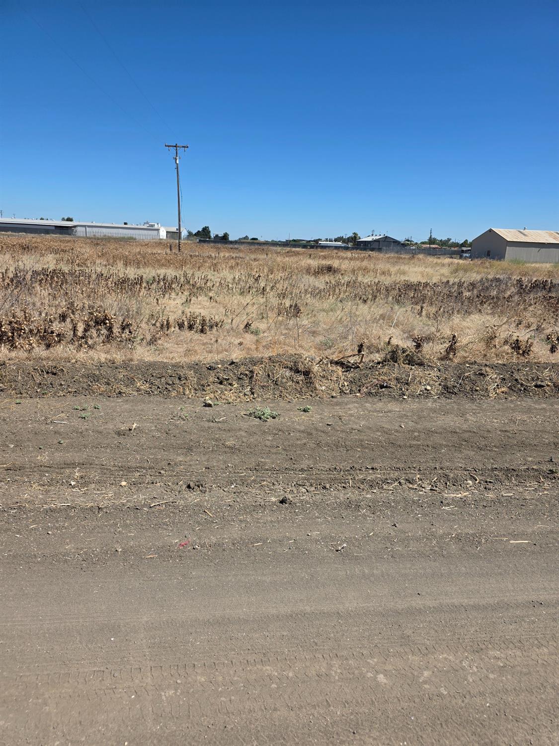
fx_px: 495
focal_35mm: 23
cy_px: 373
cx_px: 280
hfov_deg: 58.9
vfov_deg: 73.9
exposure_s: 1/7061
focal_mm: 6.3
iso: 80
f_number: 1.7
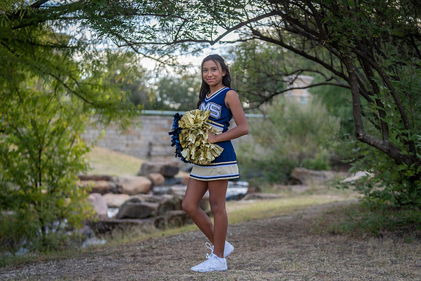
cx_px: 210
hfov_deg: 28.8
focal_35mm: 70
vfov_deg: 19.5
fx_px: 819
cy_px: 140
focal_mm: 70
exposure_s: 1/320
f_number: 2.8
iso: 160
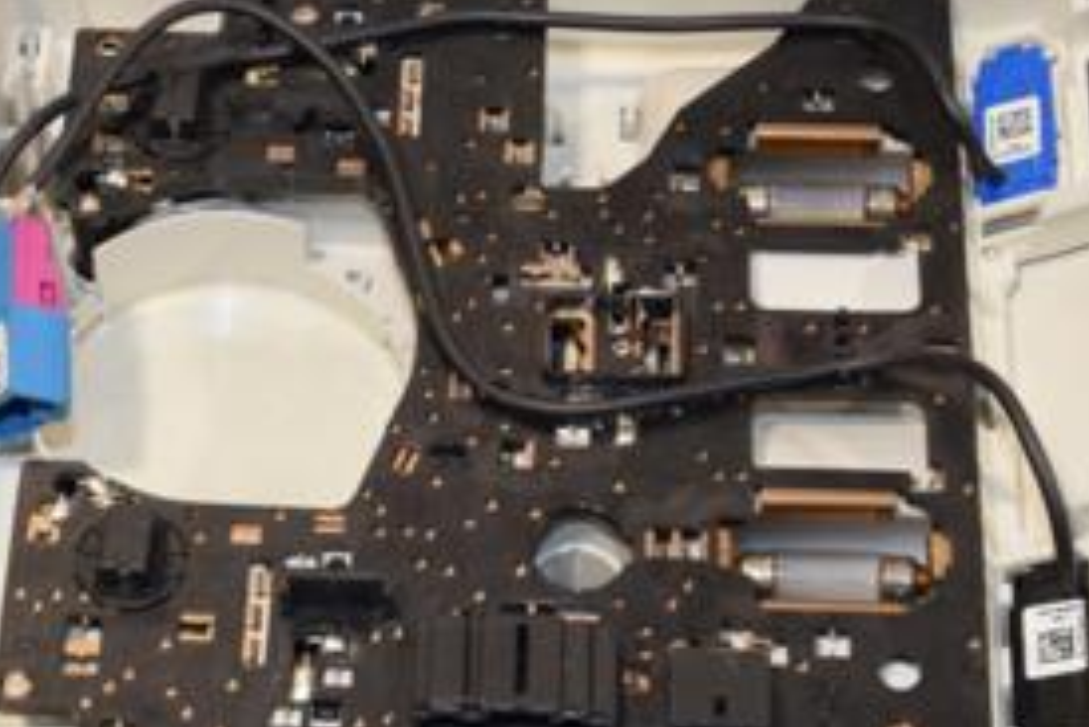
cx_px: 405
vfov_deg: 13.0
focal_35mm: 105
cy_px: 457
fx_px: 3178
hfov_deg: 19.4
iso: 800
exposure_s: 1/200
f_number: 9
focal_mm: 32
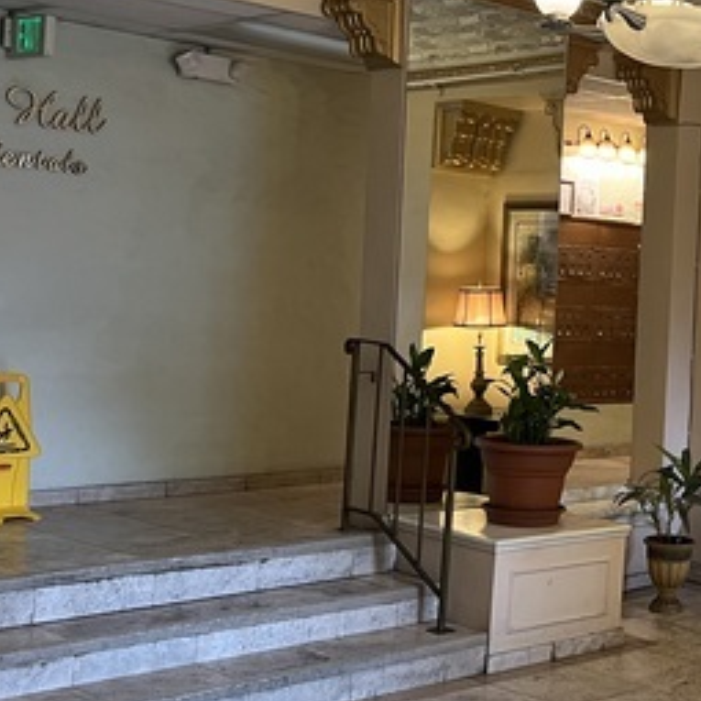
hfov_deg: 26.8
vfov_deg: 28.6
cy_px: 305
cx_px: 727
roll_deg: -2.5
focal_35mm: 60
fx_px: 1375
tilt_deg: +1.4
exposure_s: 1/60
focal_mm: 5.7
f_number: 1.5
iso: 125
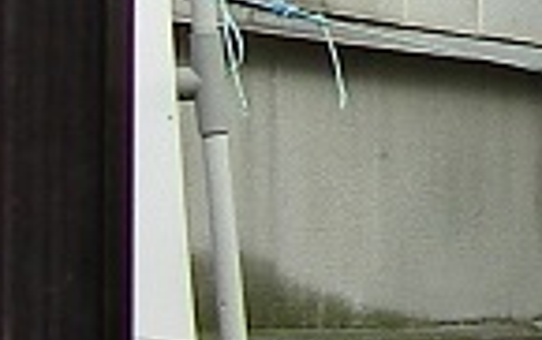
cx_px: 1383
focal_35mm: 370
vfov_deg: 3.5
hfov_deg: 5.4
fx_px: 5472
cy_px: -404
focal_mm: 7.3
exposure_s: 1/125
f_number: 3.4
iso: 64
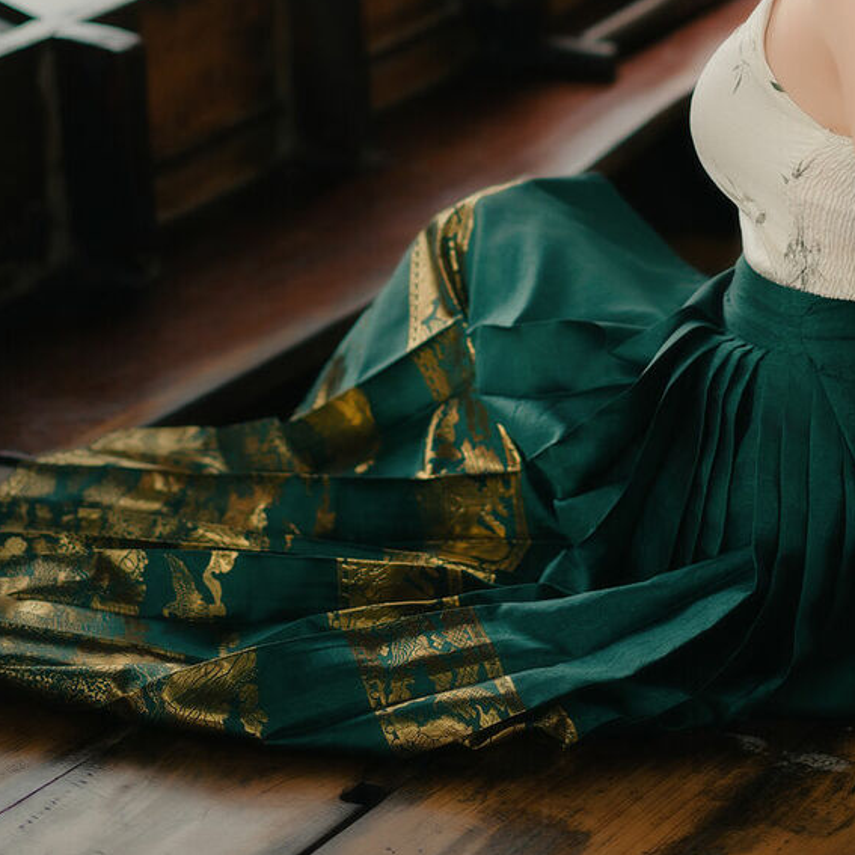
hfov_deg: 14.8
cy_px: -64
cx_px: 555
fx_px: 3297
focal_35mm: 118
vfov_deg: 14.5
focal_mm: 50
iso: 200
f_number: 2
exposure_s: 1/125
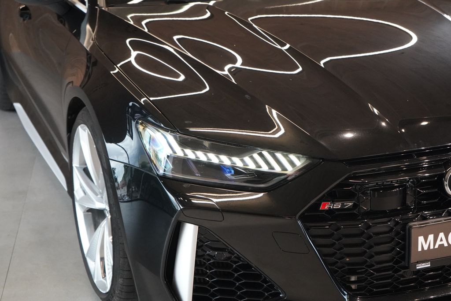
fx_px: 877
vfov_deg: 19.5
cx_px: 226
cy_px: 150
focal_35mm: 70
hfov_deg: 28.8
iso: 10000
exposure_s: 1/160
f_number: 5.6
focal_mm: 70
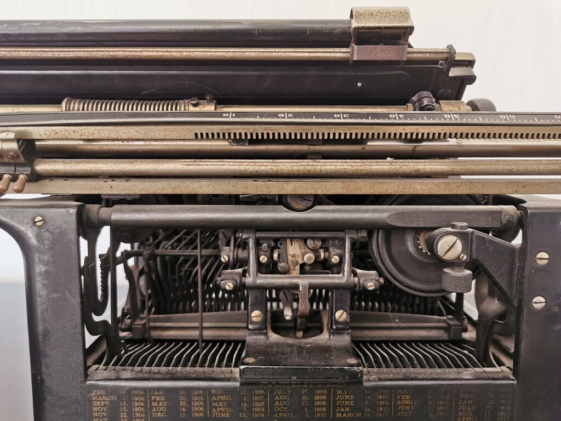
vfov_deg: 51.4
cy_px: 210
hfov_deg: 65.3
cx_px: 280
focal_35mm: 27
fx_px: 438
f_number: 1.8
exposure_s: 1/100
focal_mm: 5.58
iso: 125
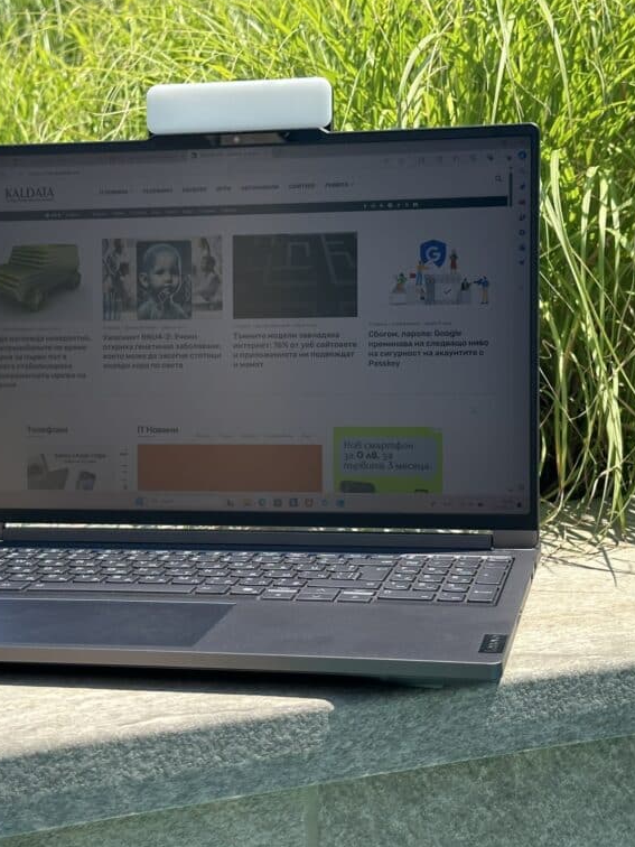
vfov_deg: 29.8
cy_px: 427
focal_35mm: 65
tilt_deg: -5.5
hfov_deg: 22.6
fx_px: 1590
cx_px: 272
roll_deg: +1.1
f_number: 1.78
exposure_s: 1/2114
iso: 64
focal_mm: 6.86
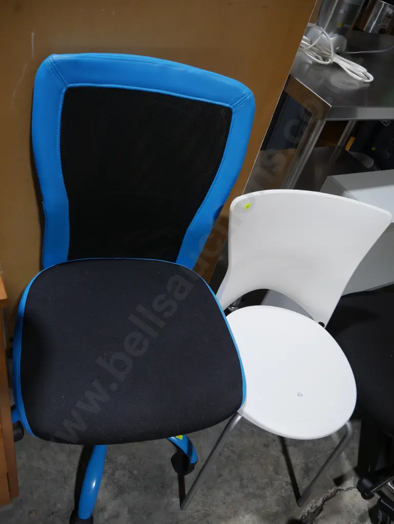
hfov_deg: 49.8
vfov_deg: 63.4
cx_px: 197
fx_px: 425
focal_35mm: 28
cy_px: 262
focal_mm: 14
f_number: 3.5
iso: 200
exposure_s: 1/80
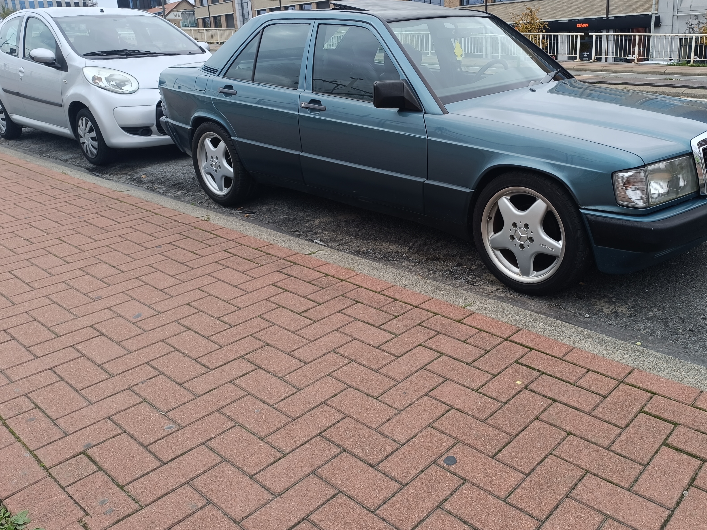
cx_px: 452
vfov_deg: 45.3
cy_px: 220
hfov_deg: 57.5
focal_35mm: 31
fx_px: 633
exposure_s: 1/164
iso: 50
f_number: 1.65
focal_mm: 6.14
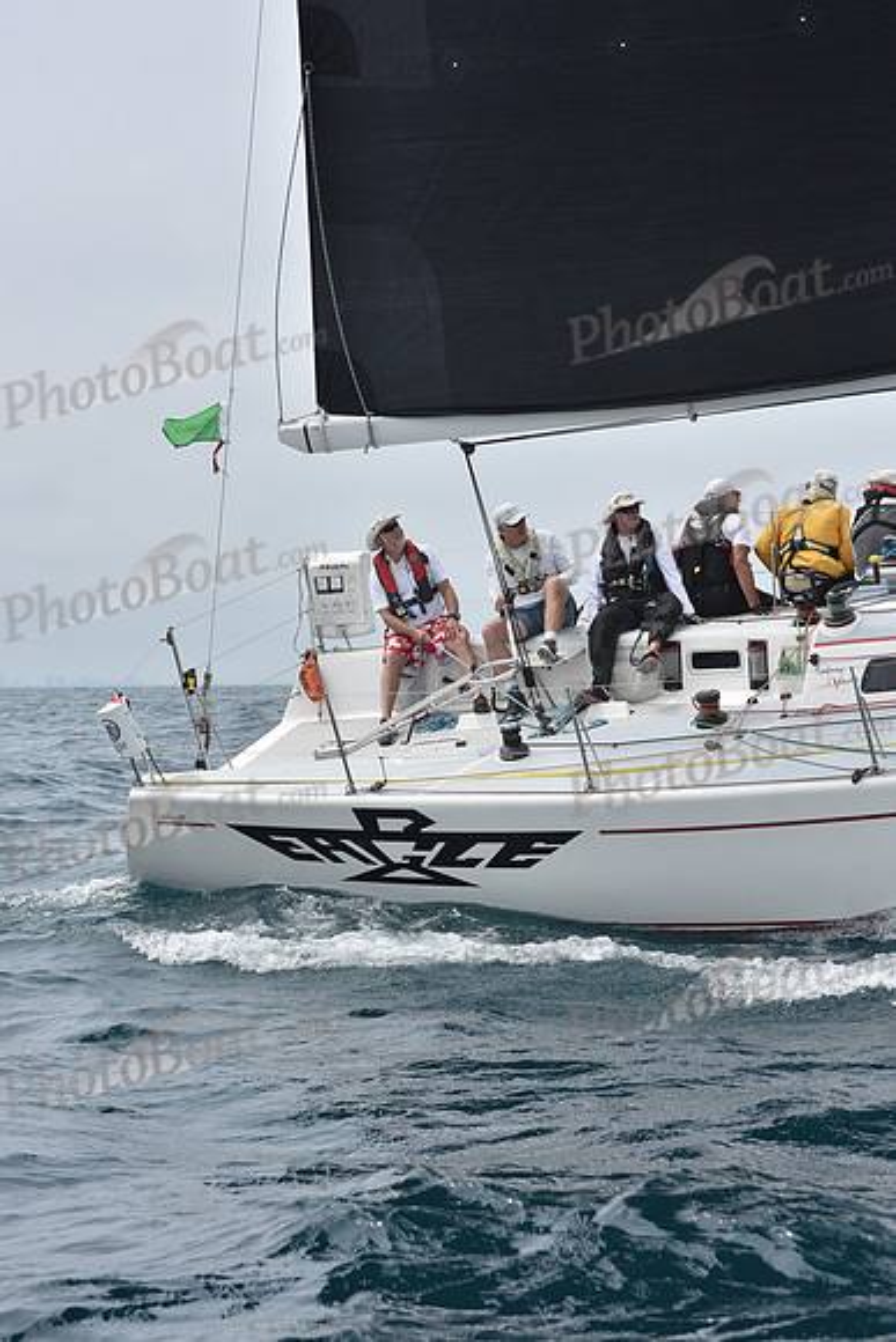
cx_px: 448
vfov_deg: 21.5
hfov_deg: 14.4
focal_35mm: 95
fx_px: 3544
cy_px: 671
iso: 250
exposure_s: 1/800
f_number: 9
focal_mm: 95
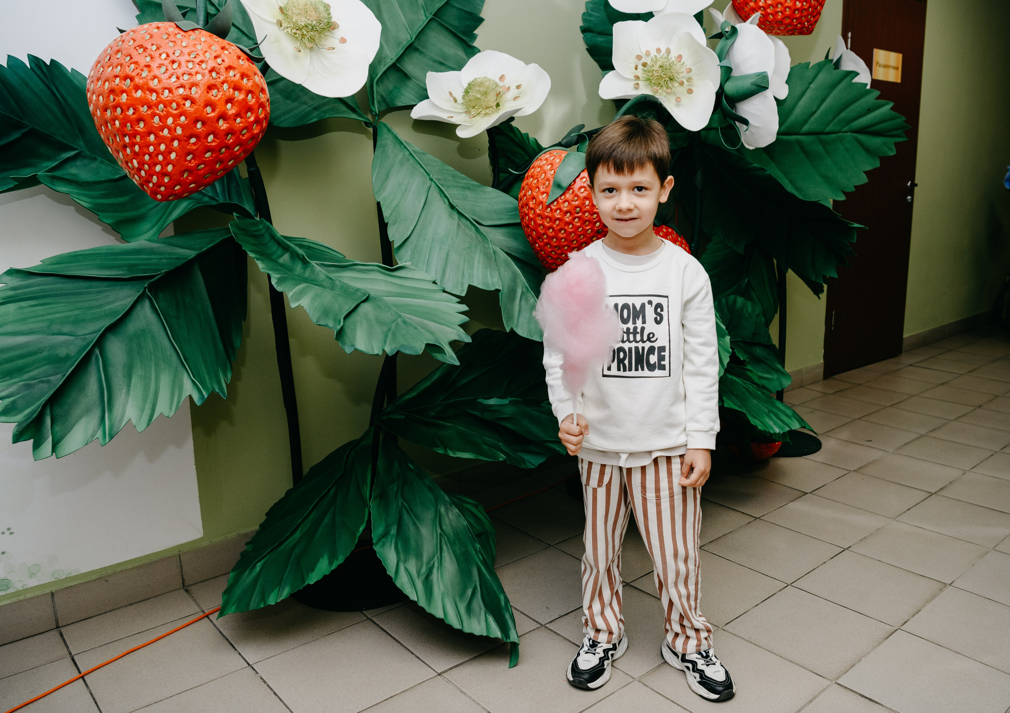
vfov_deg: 48.3
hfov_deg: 64.8
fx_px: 794
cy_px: 327
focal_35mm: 28
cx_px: 547
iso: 320
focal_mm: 24
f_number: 4
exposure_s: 1/160
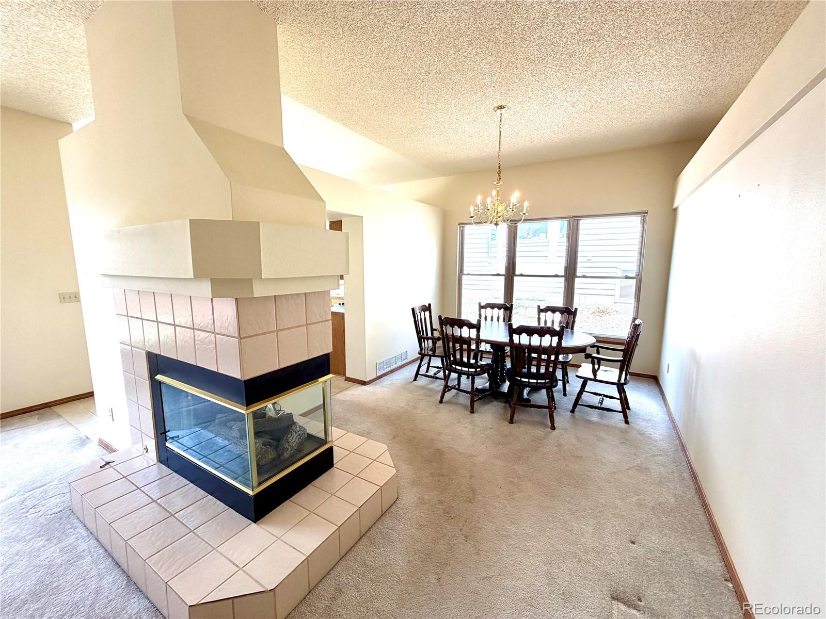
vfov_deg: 85.7
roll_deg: +0.0
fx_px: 334
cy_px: 310
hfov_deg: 102.1
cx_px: 413
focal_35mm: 14
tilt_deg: -7.3
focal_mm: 2.22
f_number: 2.2
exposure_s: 1/120
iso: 80
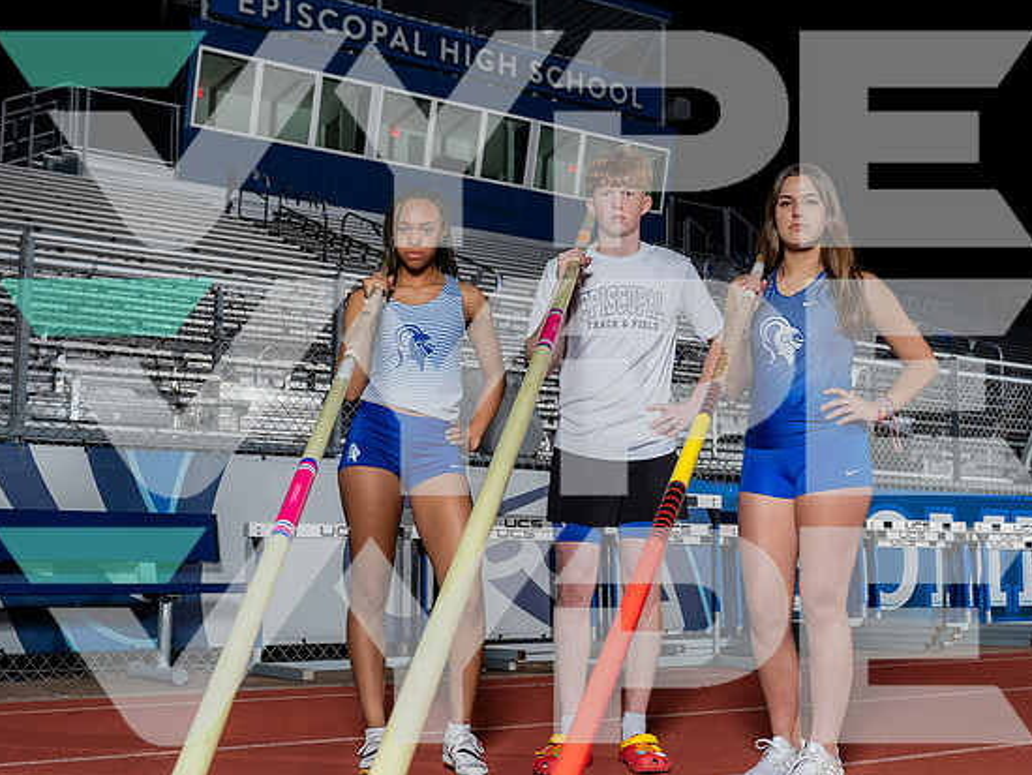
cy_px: 386
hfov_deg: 43.8
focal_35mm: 43
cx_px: 517
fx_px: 1283
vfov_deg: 33.6
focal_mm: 34
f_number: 5.6
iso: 1250
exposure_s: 1/250
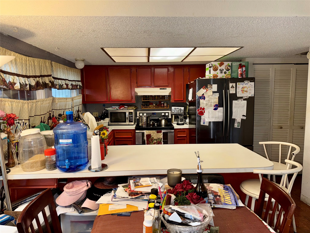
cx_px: 155
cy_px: 116
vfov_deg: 56.8
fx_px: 215
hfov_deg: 71.6
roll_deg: +1.3
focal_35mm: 24
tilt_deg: -5.1
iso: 64
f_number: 1.78
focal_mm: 6.76
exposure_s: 1/29
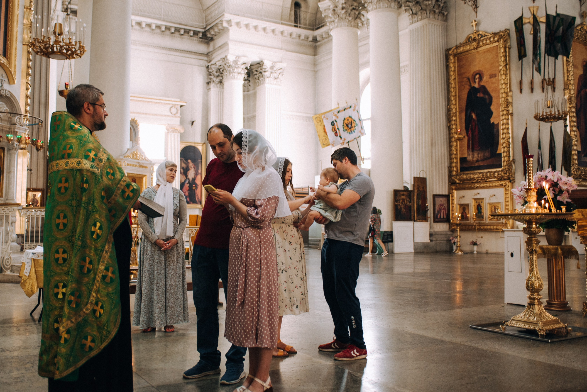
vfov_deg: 38.9
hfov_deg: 55.6
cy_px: 177
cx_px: 254
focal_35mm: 34
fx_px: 555
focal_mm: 28
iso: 250
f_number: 2.8
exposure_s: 1/60
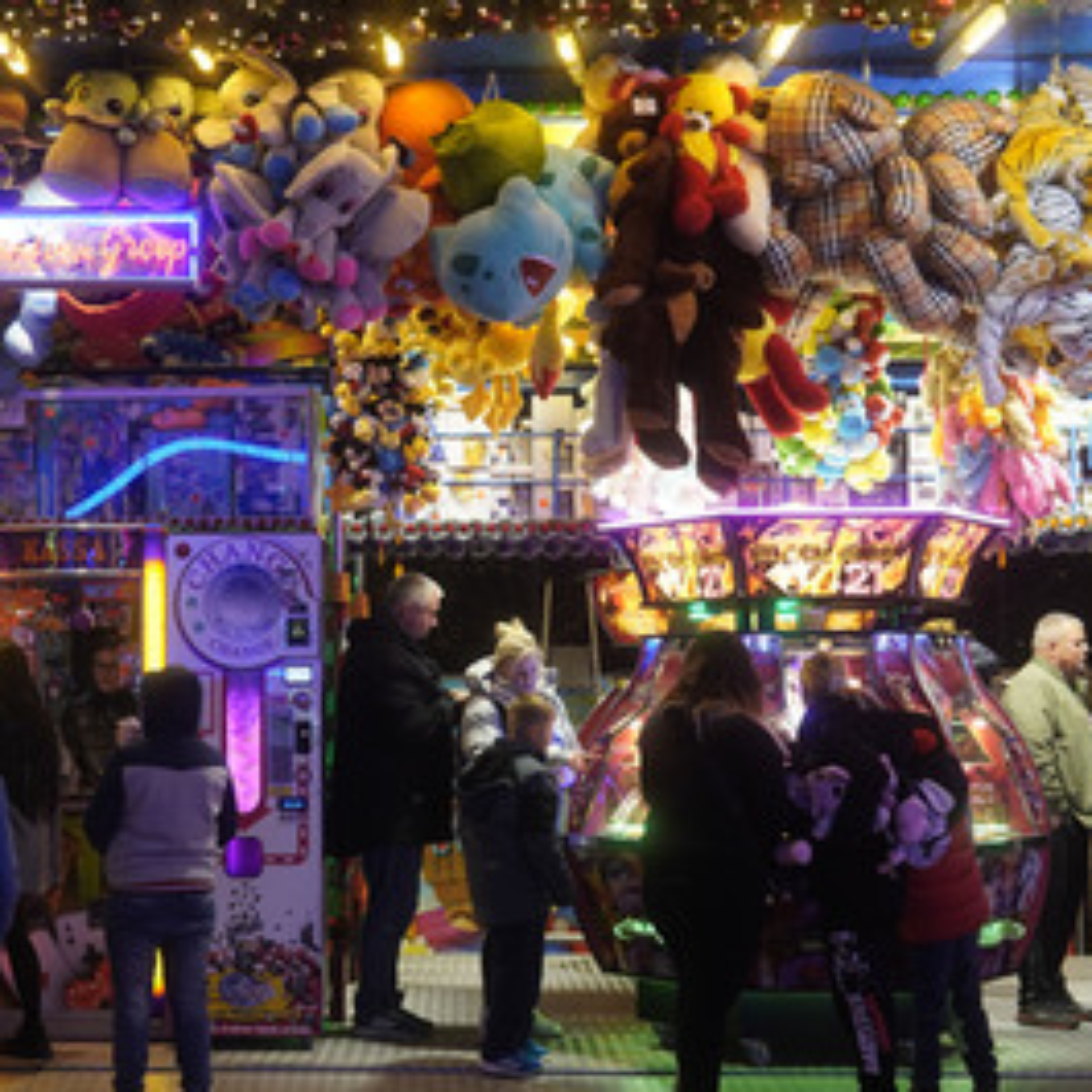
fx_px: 2320
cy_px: 602
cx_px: 303
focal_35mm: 65
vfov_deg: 26.5
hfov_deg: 26.2
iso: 640
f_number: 5.6
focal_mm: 30
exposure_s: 1/40
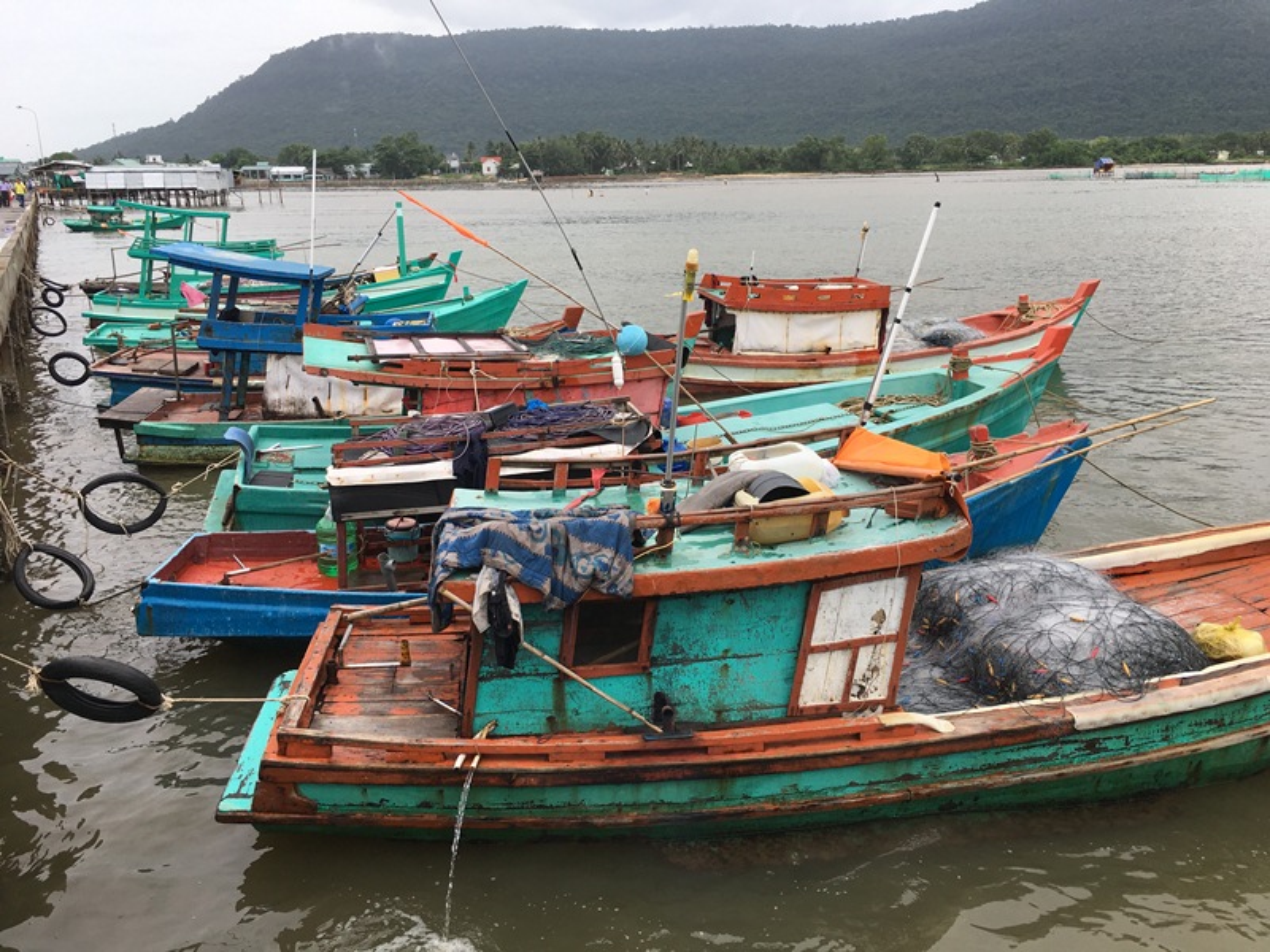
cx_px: 635
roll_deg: +0.7
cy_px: 476
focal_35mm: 29
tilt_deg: -14.8
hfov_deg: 61.7
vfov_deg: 48.2
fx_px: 1064
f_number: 2.2
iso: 25
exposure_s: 1/444
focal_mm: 4.15
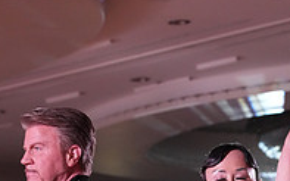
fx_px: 2157
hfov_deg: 7.7
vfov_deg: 4.7
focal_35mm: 273
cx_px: 138
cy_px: 371
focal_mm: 91
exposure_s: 1/320
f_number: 5
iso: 5000
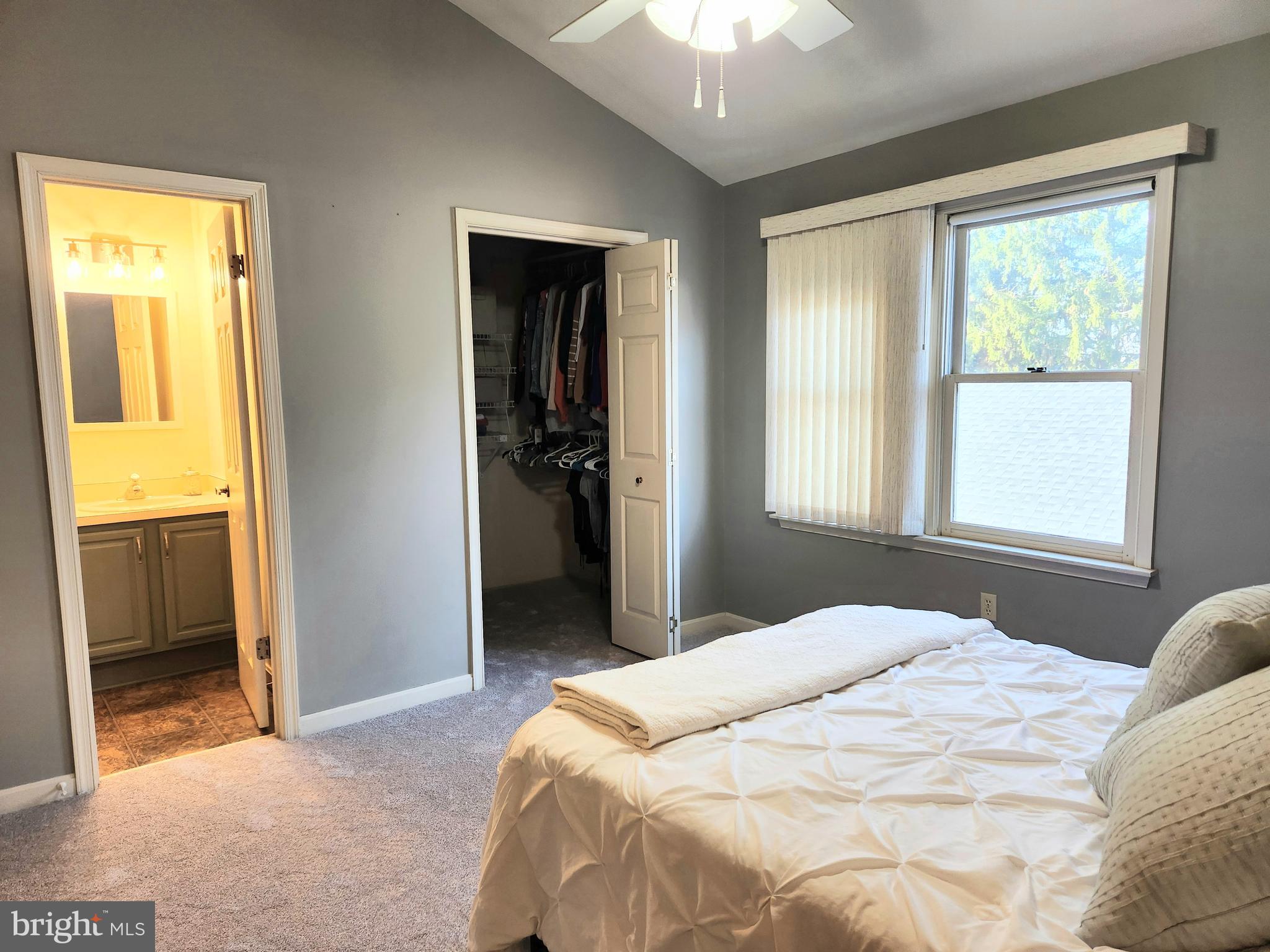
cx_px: 635
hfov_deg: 73.9
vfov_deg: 58.9
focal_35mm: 23
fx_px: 844
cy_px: 476
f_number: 1.8
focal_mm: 5.4
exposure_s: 1/120
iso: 160
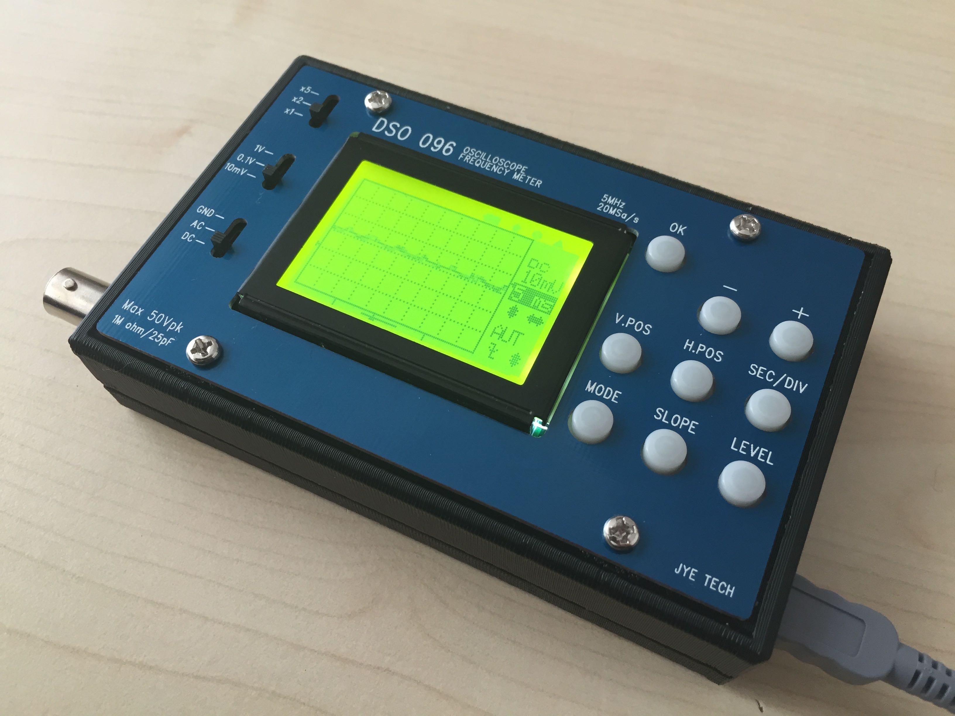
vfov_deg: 48.2
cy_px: 358
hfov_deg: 61.7
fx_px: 800
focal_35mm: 29
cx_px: 478
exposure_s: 1/30
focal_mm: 4.15
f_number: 2.2
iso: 80
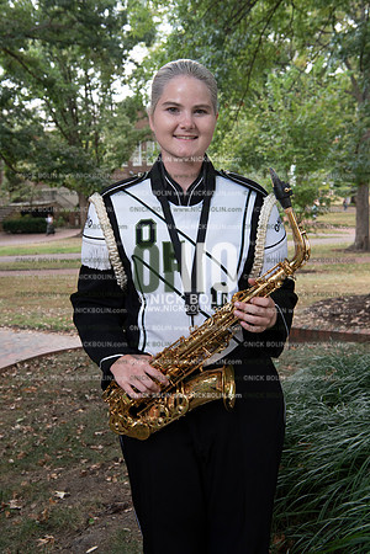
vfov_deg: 41.1
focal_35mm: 48
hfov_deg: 28.1
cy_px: 277
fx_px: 740
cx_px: 185
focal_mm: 48
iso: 800
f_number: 8
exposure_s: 1/100
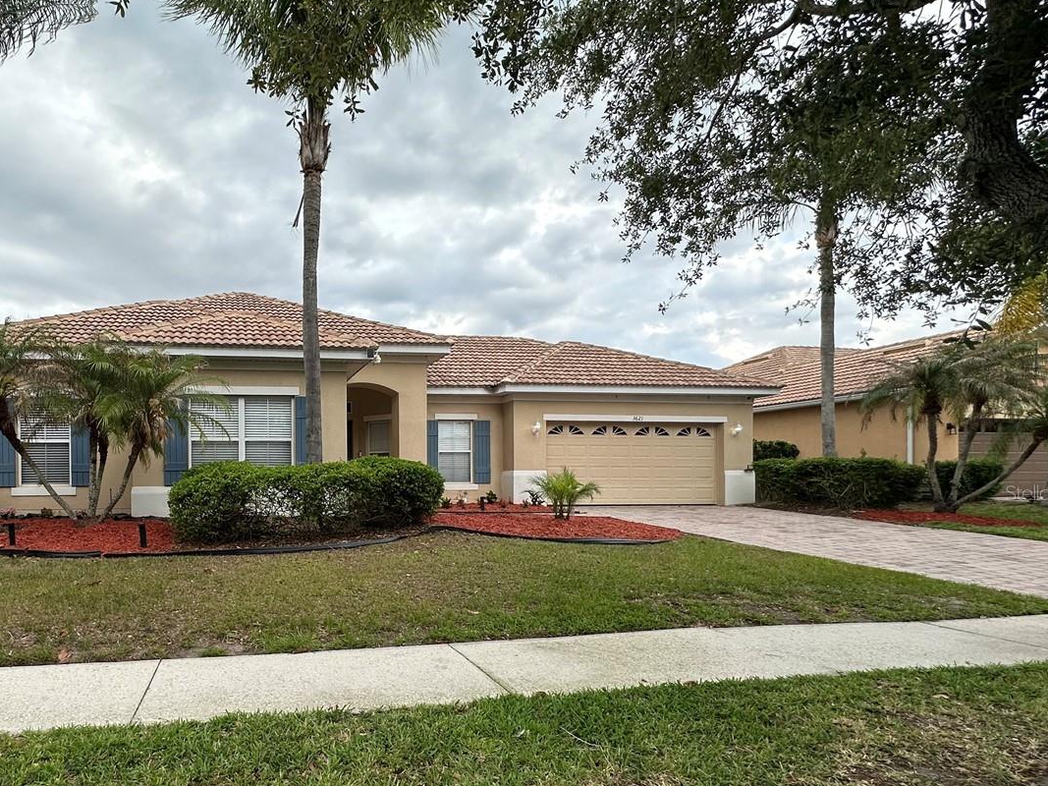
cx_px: 312
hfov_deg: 75.3
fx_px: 636
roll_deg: +0.6
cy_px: 492
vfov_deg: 62.5
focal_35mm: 21
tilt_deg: +0.5
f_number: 2.2
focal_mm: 2.22
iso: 40
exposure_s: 1/367
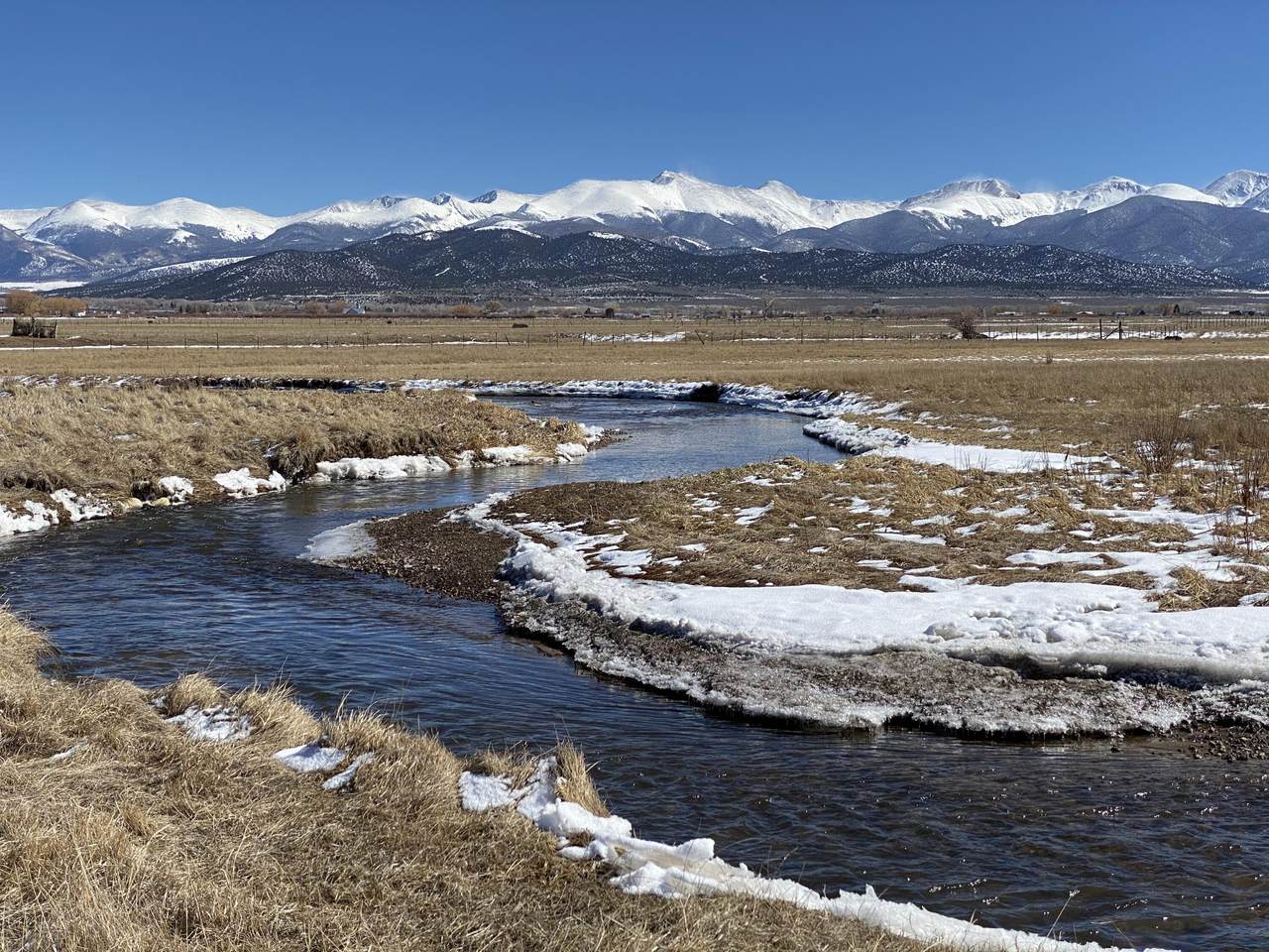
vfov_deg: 28.0
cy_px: 476
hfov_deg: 36.8
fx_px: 1906
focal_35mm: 52
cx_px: 634
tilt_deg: -3.2
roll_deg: -0.7
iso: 20
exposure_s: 1/2817
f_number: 2
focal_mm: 6
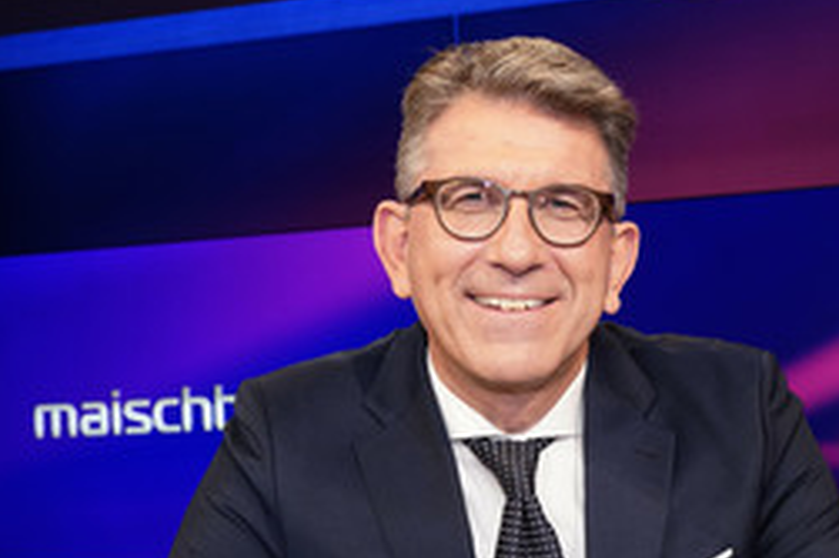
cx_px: 506
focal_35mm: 54
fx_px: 1258
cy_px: 481
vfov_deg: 24.4
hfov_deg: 36.7
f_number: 5.6
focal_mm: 30
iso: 2000
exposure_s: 1/50
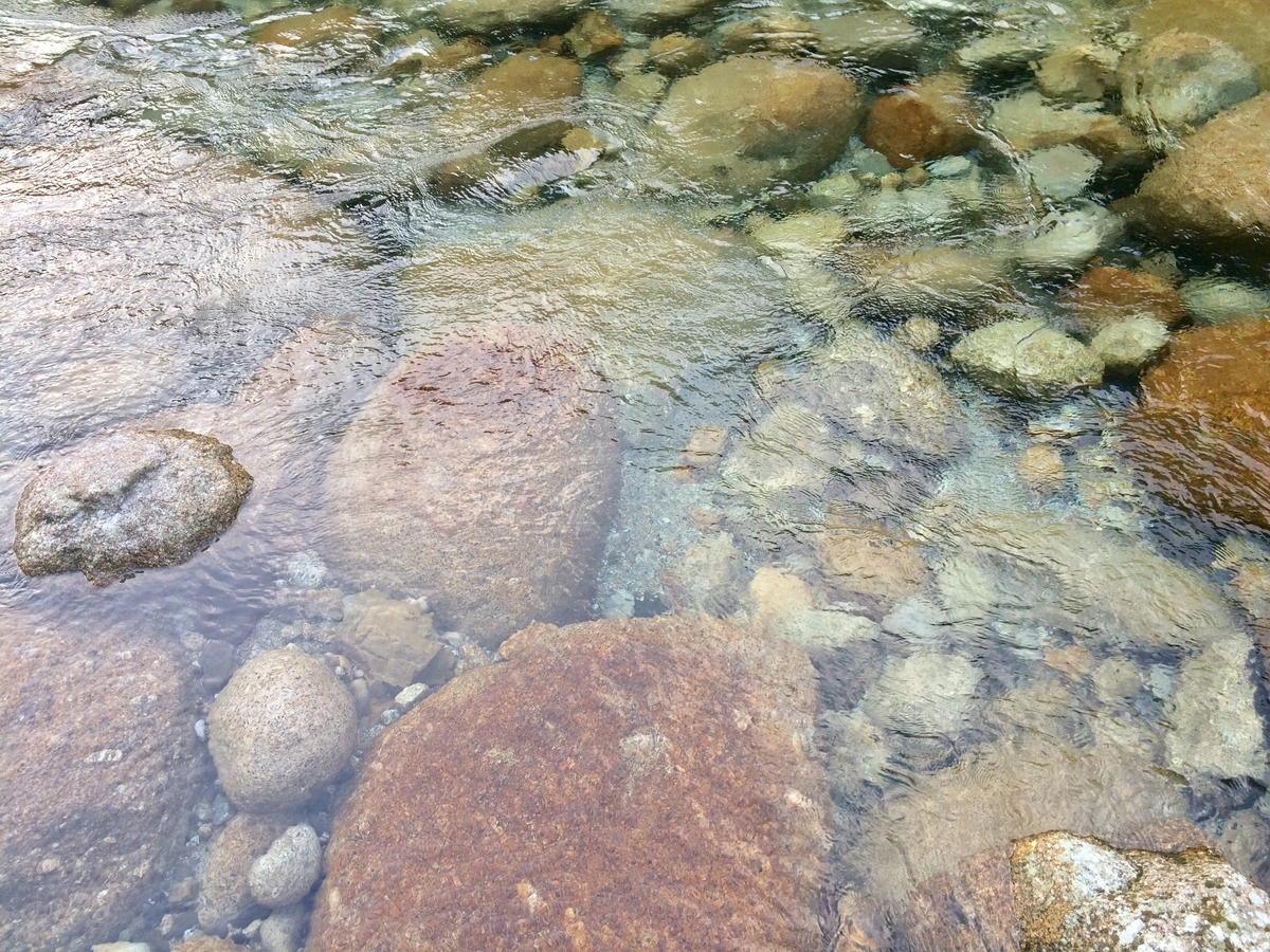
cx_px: 635
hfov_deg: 61.7
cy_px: 476
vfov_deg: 48.2
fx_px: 1064
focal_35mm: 29
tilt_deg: -47.7
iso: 64
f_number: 2.2
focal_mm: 4.15
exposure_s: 1/120
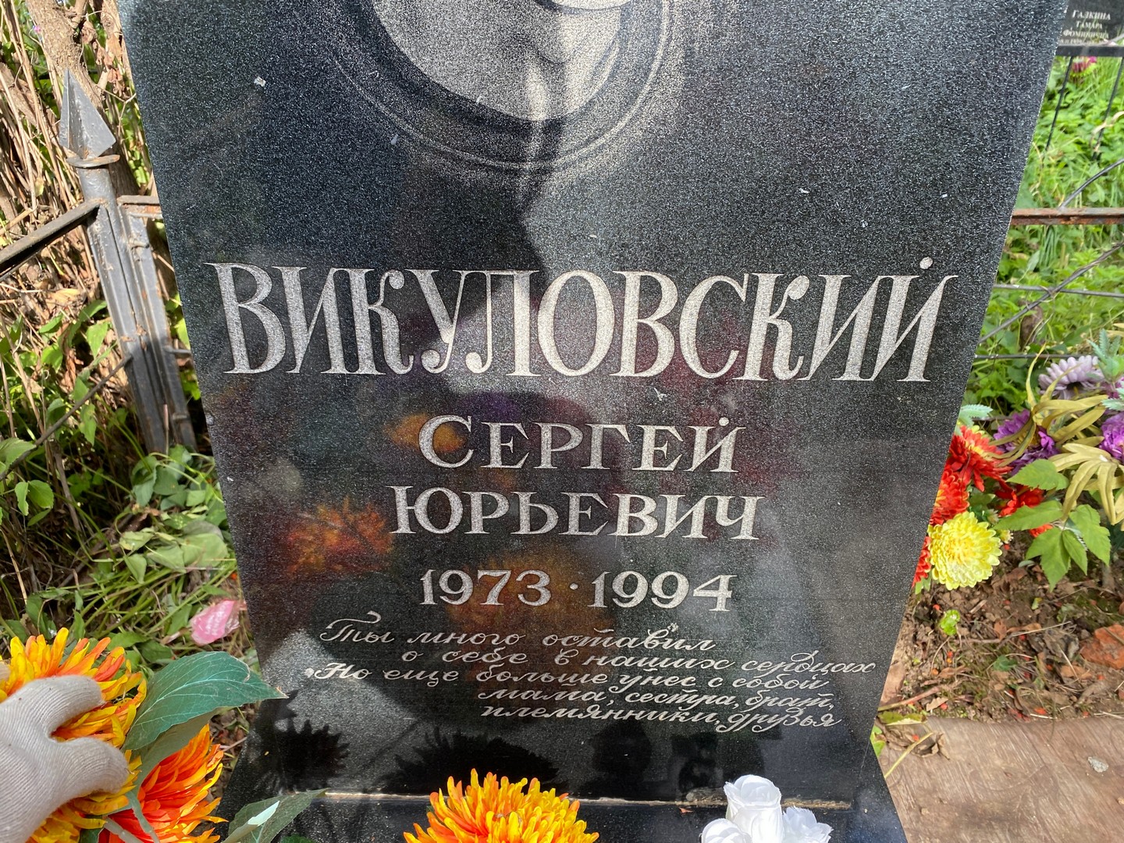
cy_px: 422
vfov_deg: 53.1
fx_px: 844
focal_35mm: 26
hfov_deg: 67.3
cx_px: 562
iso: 32
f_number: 1.8
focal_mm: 4.25
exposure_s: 1/151
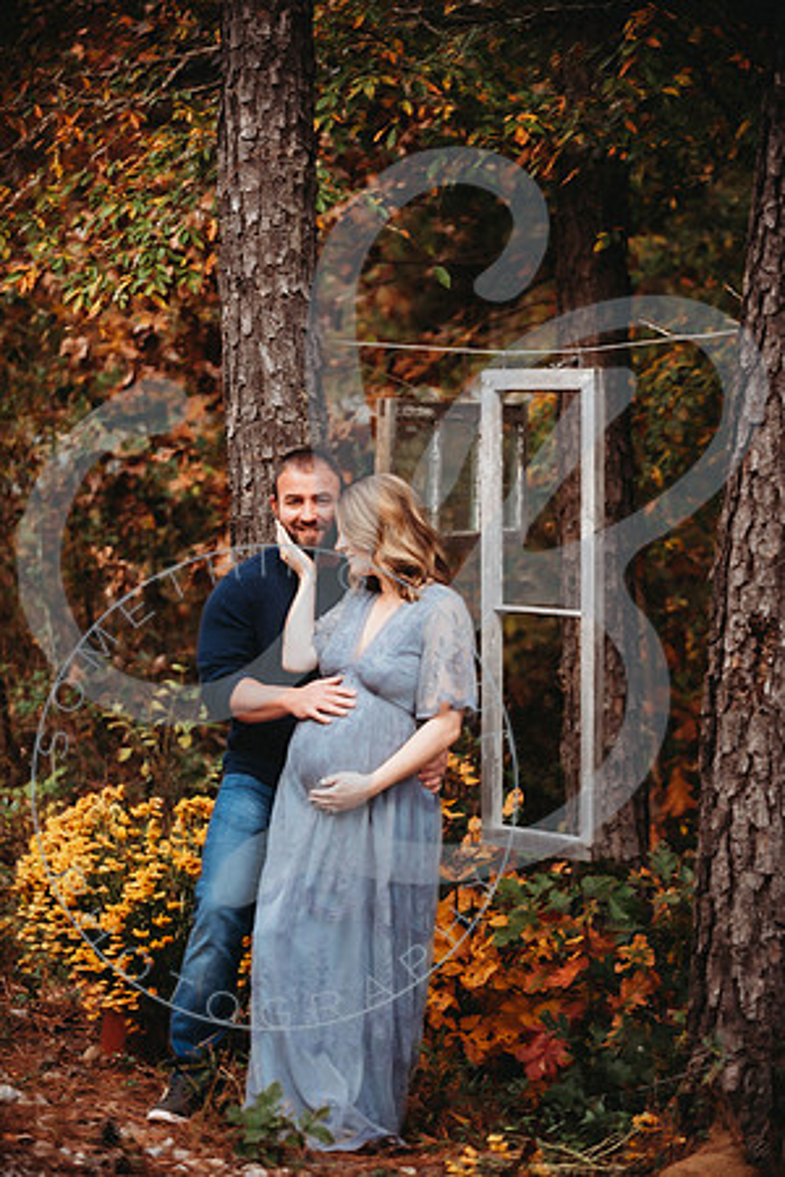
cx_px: 392
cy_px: 588
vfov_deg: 20.0
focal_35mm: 102
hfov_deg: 13.4
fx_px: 3336
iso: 100
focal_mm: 102
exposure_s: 1/160
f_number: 2.8
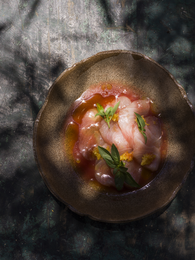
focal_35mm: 51
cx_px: 98
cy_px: 130
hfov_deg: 28.5
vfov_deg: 37.5
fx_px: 383
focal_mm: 65
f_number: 8
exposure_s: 1/250
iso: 100
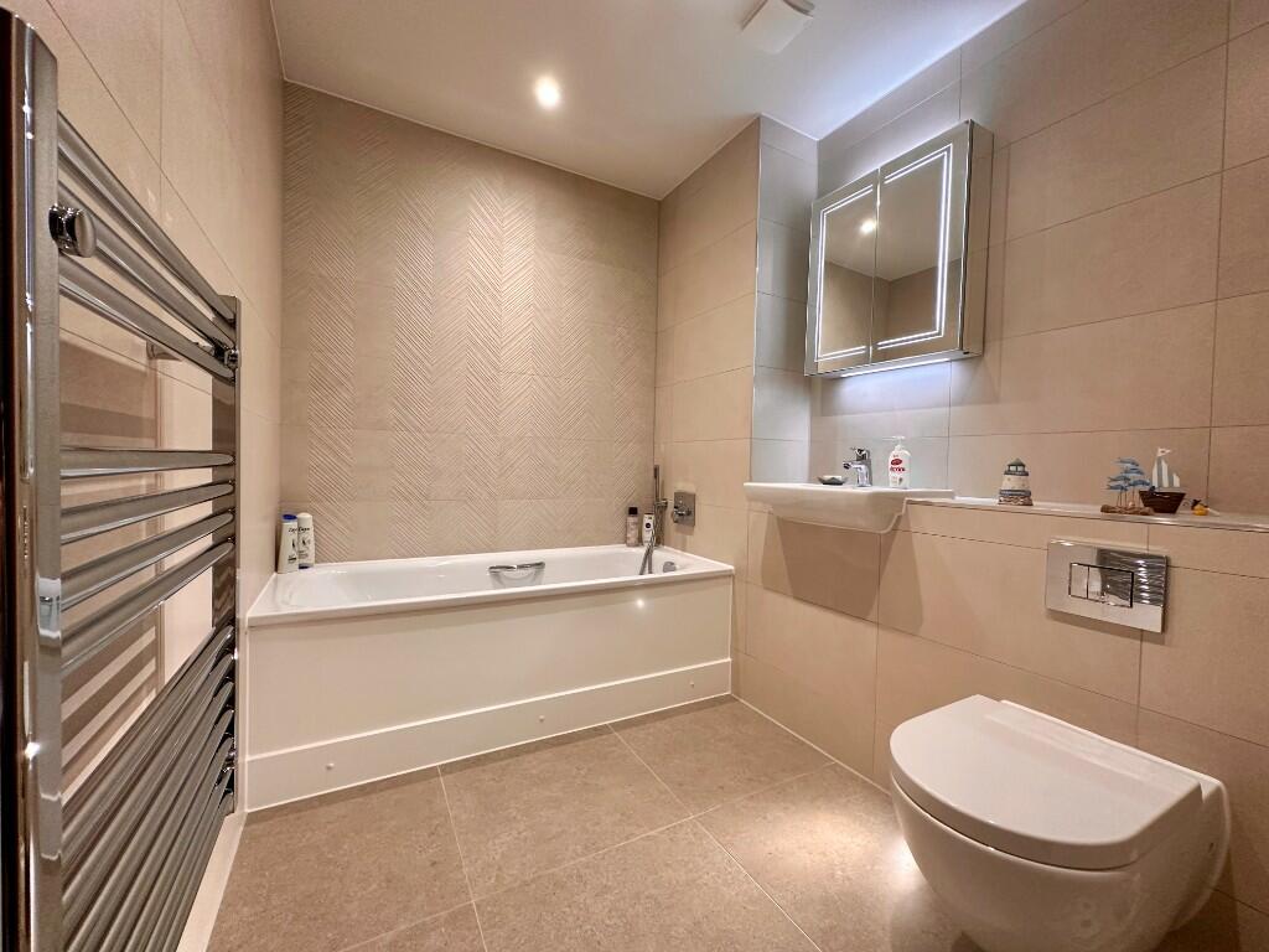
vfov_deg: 85.7
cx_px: 634
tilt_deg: -1.0
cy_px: 476
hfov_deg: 102.1
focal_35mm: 14
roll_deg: -1.2
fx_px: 513
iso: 250
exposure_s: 1/100
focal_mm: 2.22
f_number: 2.2
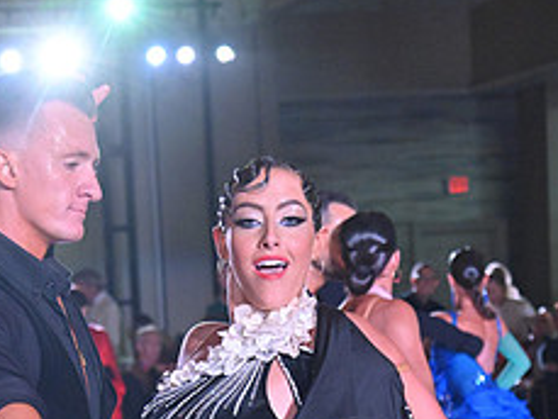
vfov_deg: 10.1
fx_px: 2274
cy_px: 672
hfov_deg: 14.0
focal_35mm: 141
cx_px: 186
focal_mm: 58
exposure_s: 1/400
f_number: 4.5
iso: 5000
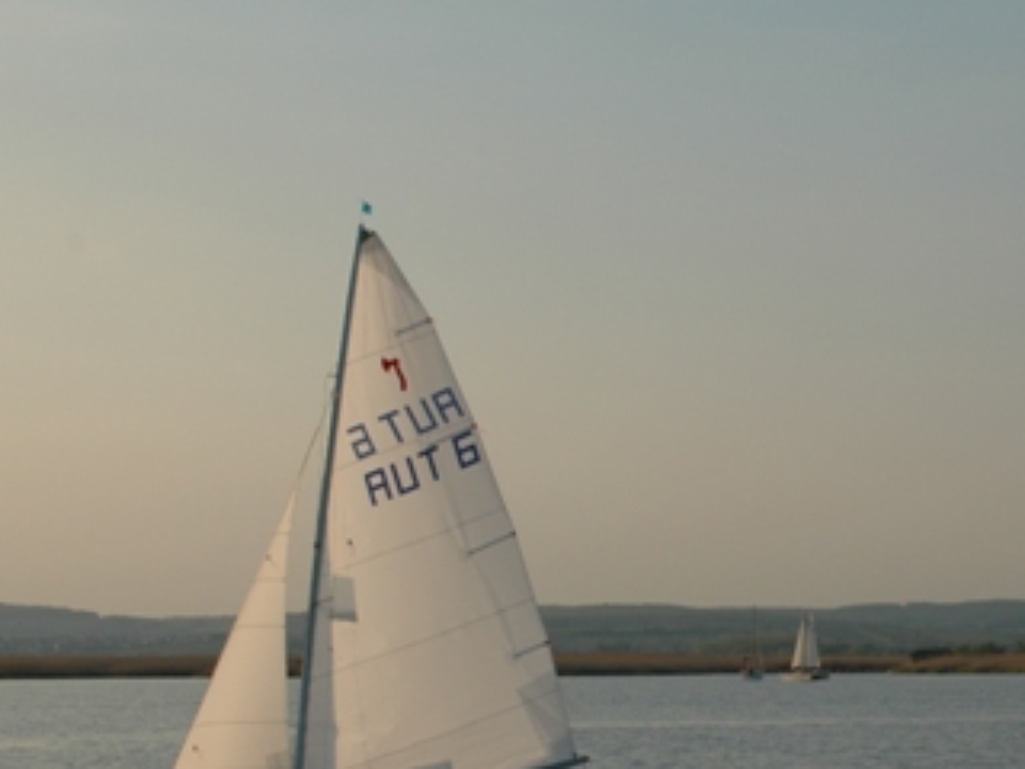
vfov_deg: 14.6
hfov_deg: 19.2
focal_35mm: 101
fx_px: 2990
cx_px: 868
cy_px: 574
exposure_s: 1/320
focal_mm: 35
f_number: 9
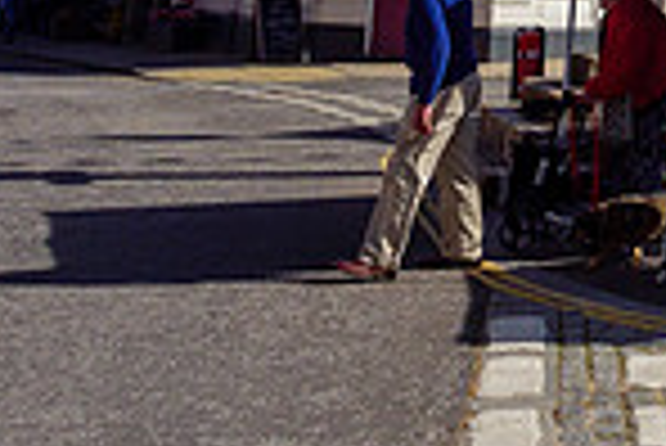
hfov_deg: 16.5
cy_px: -322
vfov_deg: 12.9
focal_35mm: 98
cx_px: 1282
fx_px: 1815
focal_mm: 12
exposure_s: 1/1600
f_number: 5.6
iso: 200
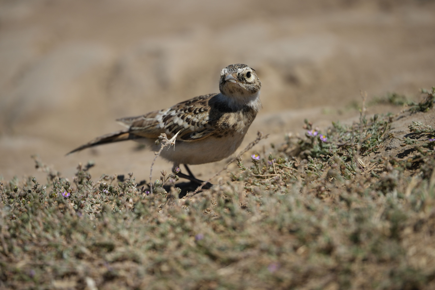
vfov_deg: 3.4
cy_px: 145
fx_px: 4833
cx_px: 218
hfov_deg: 5.2
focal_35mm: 400
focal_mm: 400
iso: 250
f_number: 6.3
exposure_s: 1/1250
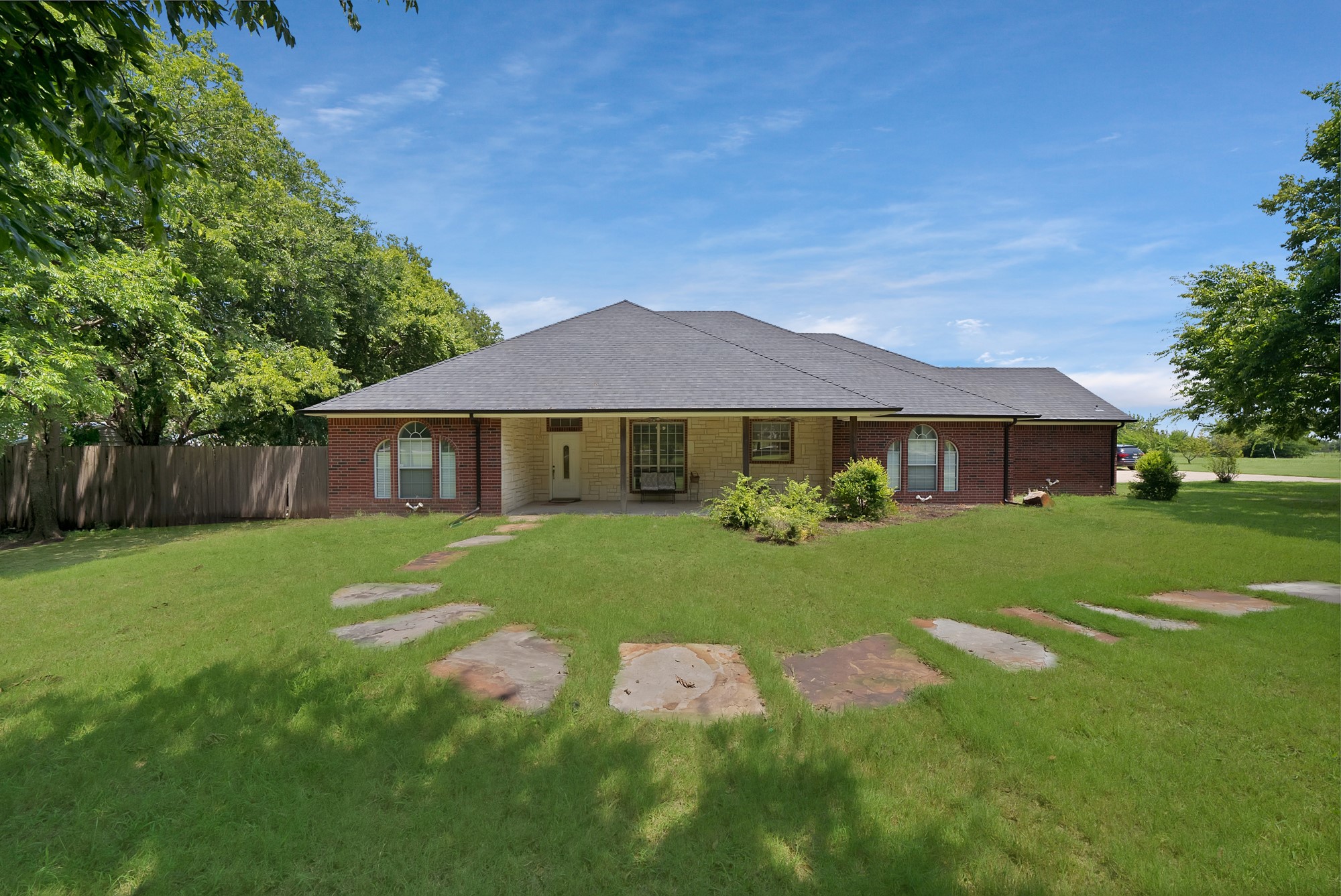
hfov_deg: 112.6
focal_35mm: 12
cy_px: 448
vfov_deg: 90.1
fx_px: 447
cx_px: 670
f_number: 9
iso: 640
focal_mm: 12
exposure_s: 1/320
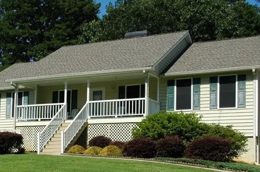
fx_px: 468
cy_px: 141
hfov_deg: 30.8
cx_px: 82
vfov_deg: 20.6
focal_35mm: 65
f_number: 11
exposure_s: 1/320
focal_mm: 25
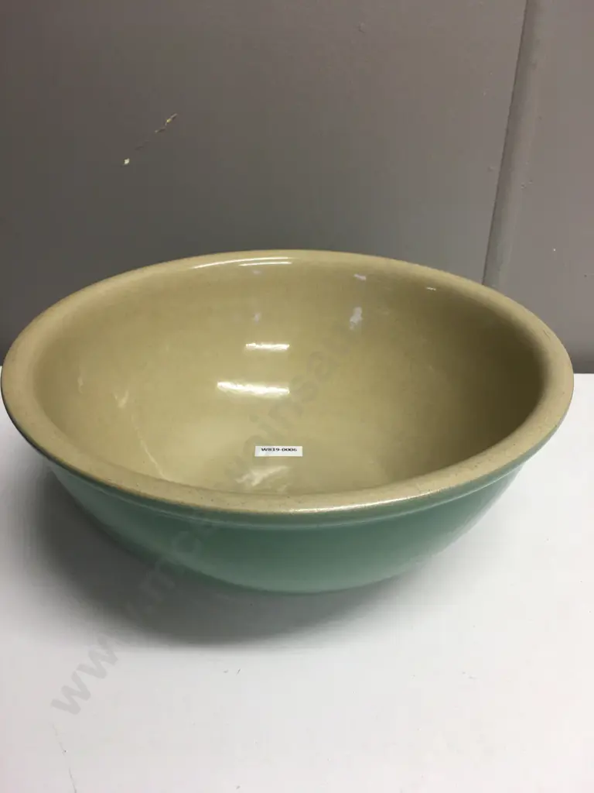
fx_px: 664
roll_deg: -2.3
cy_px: 396
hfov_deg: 48.2
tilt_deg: -29.3
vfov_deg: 61.7
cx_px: 297
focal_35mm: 29
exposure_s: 1/33
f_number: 2.2
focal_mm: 4.15
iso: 40
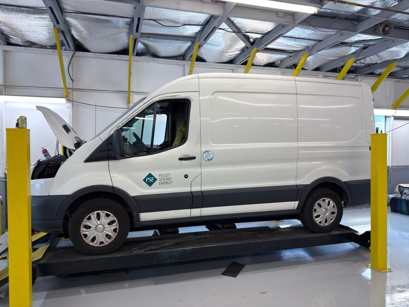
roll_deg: -0.5
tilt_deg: -1.2
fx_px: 284
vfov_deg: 56.8
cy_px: 154
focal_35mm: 24
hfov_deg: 71.6
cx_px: 204
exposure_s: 1/120
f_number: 1.78
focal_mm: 6.76
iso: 80
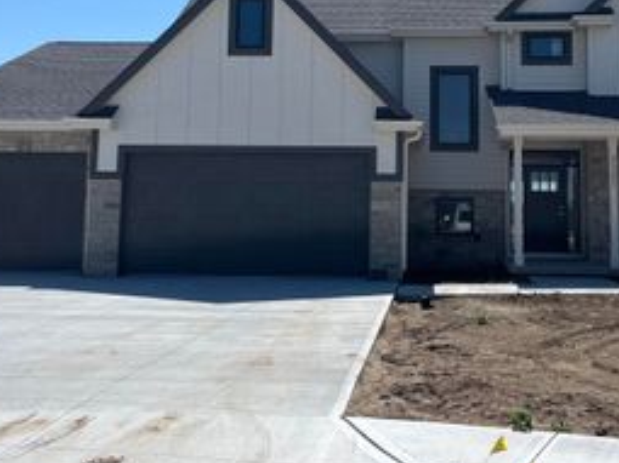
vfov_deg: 28.0
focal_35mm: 51
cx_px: 376
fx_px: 912
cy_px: 96
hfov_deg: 37.3
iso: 50
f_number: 1.6
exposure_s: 1/5848
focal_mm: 5.1
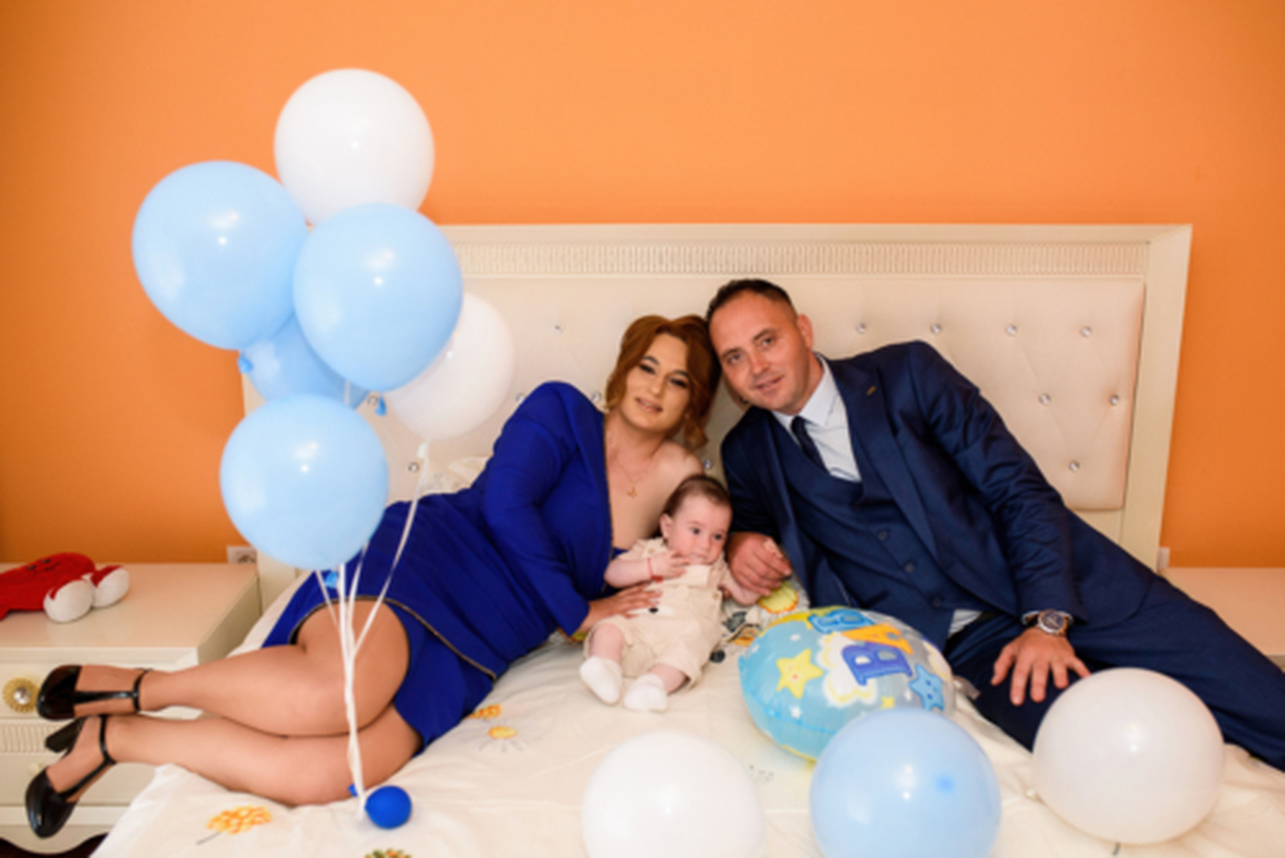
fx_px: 1250
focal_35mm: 35
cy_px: 429
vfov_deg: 37.9
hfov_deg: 54.4
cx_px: 642
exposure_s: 1/160
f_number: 3.2
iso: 1250
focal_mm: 35
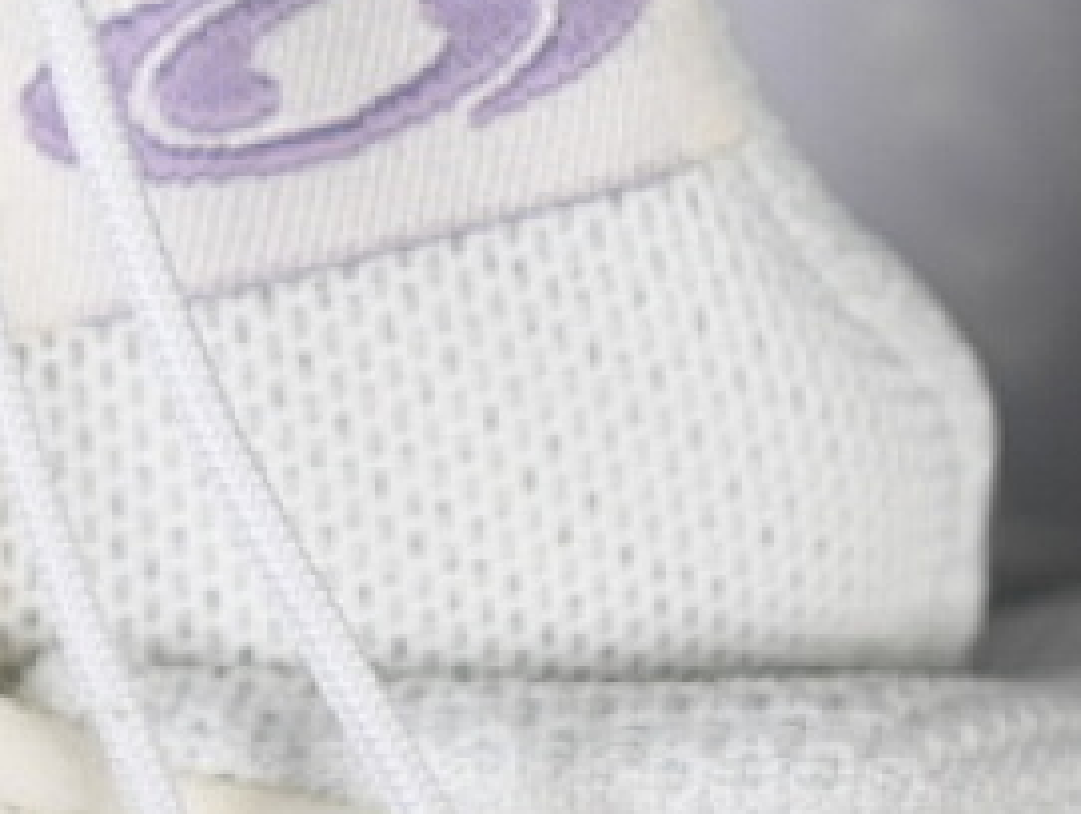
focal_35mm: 287
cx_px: -56
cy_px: 259
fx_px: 8974
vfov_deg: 5.2
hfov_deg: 6.9
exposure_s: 1/80
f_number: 7.1
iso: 160
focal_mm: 50
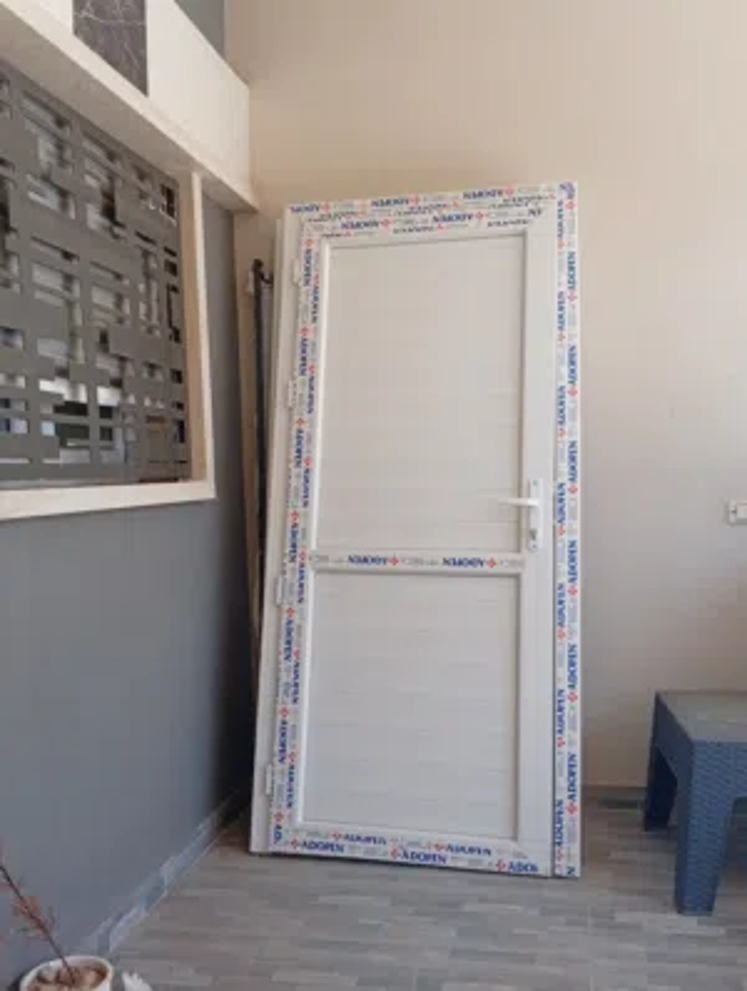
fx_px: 946
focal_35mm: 33
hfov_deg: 43.1
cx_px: 374
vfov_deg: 55.3
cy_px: 496
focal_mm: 3.98
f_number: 1.8
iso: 86
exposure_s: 1/100
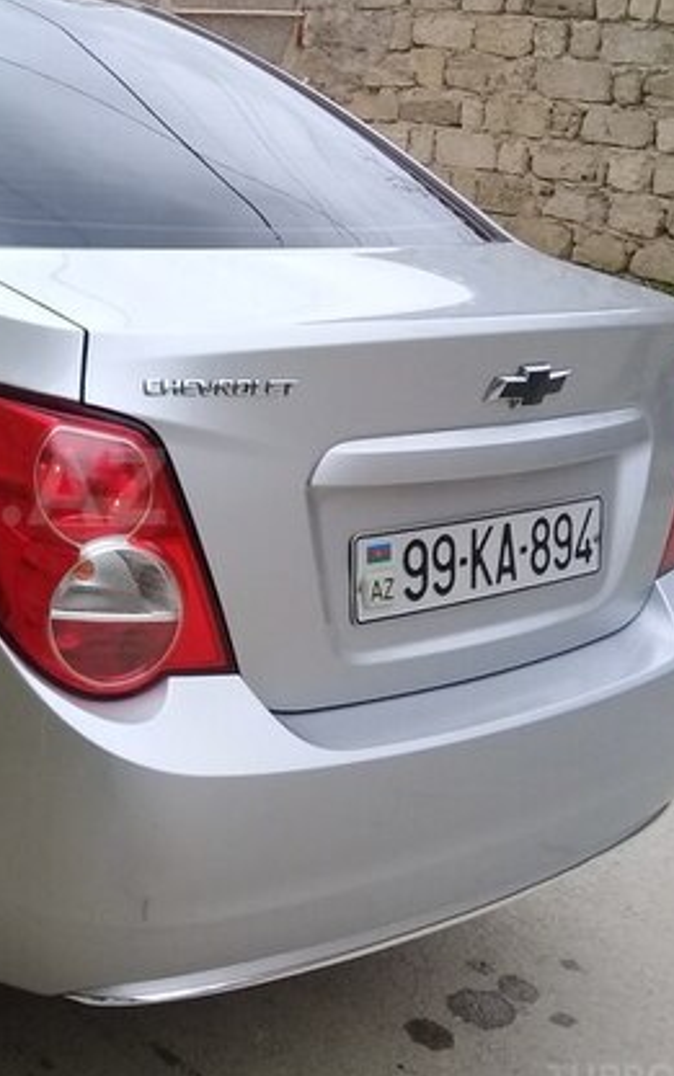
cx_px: -98
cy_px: 486
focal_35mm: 52
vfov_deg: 38.8
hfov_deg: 23.2
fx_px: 1527
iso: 50
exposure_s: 1/501
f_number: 2.2
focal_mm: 3.3
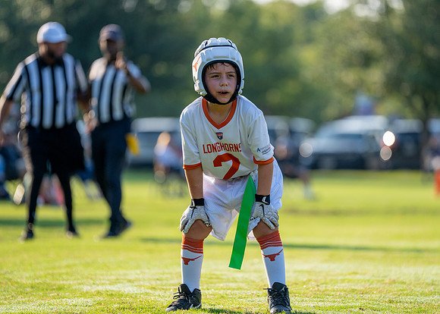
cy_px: 151
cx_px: 242
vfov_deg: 6.4
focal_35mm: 226
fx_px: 2820
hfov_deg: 8.9
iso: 250
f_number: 2.8
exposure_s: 1/2000
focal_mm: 200
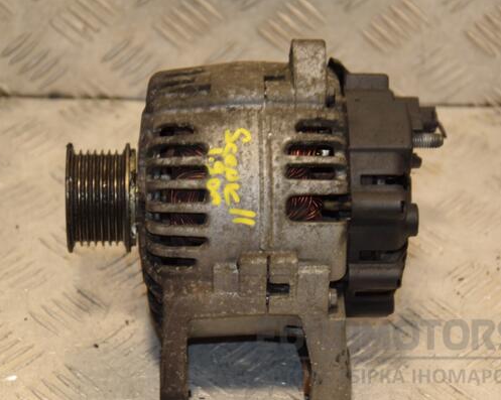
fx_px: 1890
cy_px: 201
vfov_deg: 12.1
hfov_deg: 15.1
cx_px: 238
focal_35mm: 128
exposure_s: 1/160
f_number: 5.3
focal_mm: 75
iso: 800
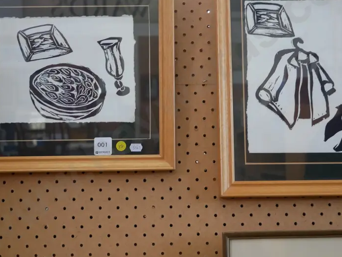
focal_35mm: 59
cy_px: 94
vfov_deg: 24.8
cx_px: 184
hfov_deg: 32.7
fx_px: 583
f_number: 4.1
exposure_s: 1/60
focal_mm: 20
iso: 800
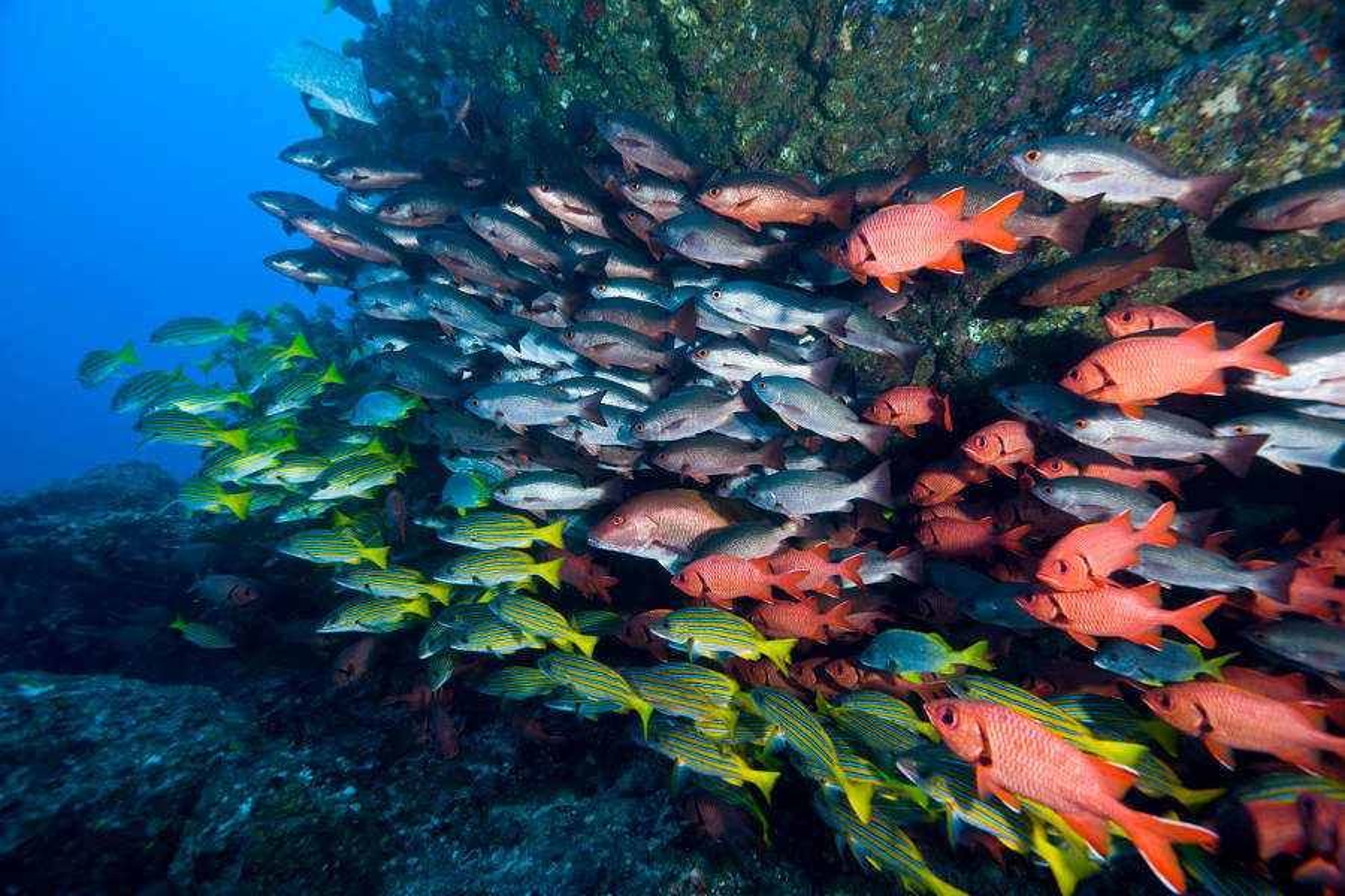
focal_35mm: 16
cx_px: 672
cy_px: 448
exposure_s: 1/100
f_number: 7.1
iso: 320
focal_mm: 16
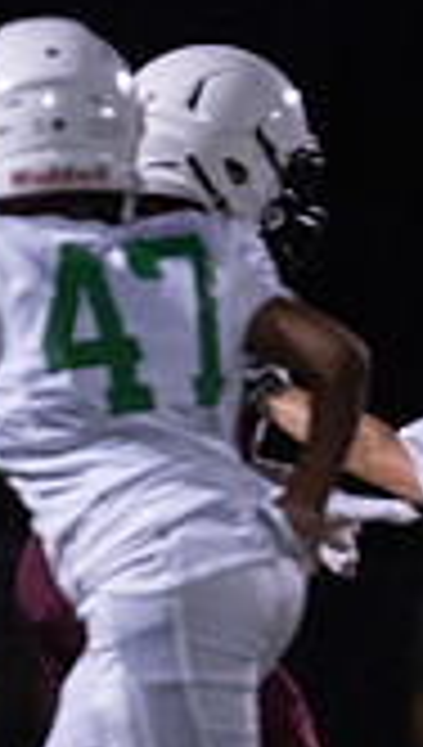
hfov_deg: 1.2
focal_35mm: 1010
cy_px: 663
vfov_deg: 2.1
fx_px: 20038
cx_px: 1185
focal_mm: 200
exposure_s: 1/1000
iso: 6400
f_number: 2.8
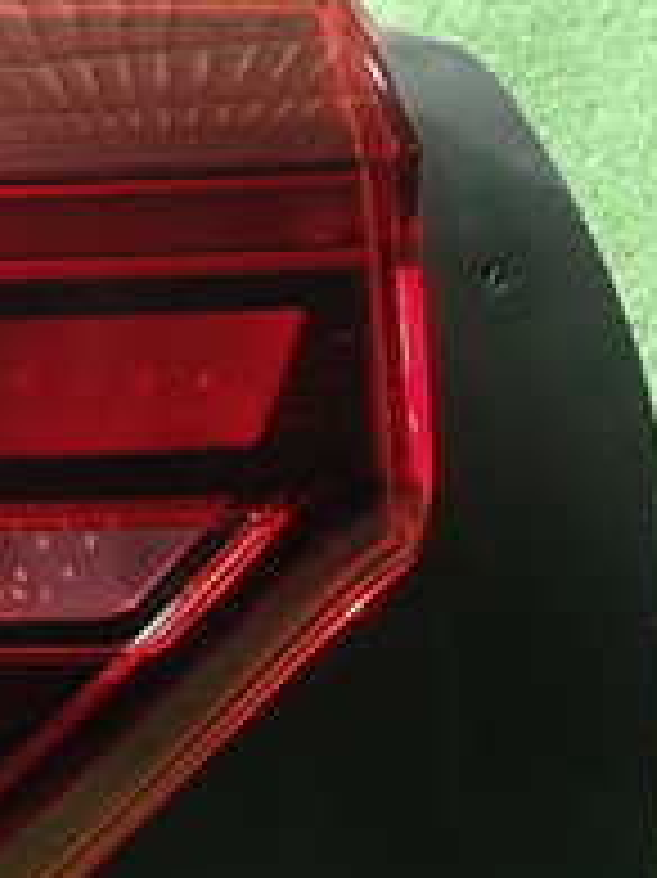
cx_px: -99
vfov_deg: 25.3
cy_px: 509
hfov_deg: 18.3
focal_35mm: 77
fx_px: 1951
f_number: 2
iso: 100
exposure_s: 1/60
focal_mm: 4.5
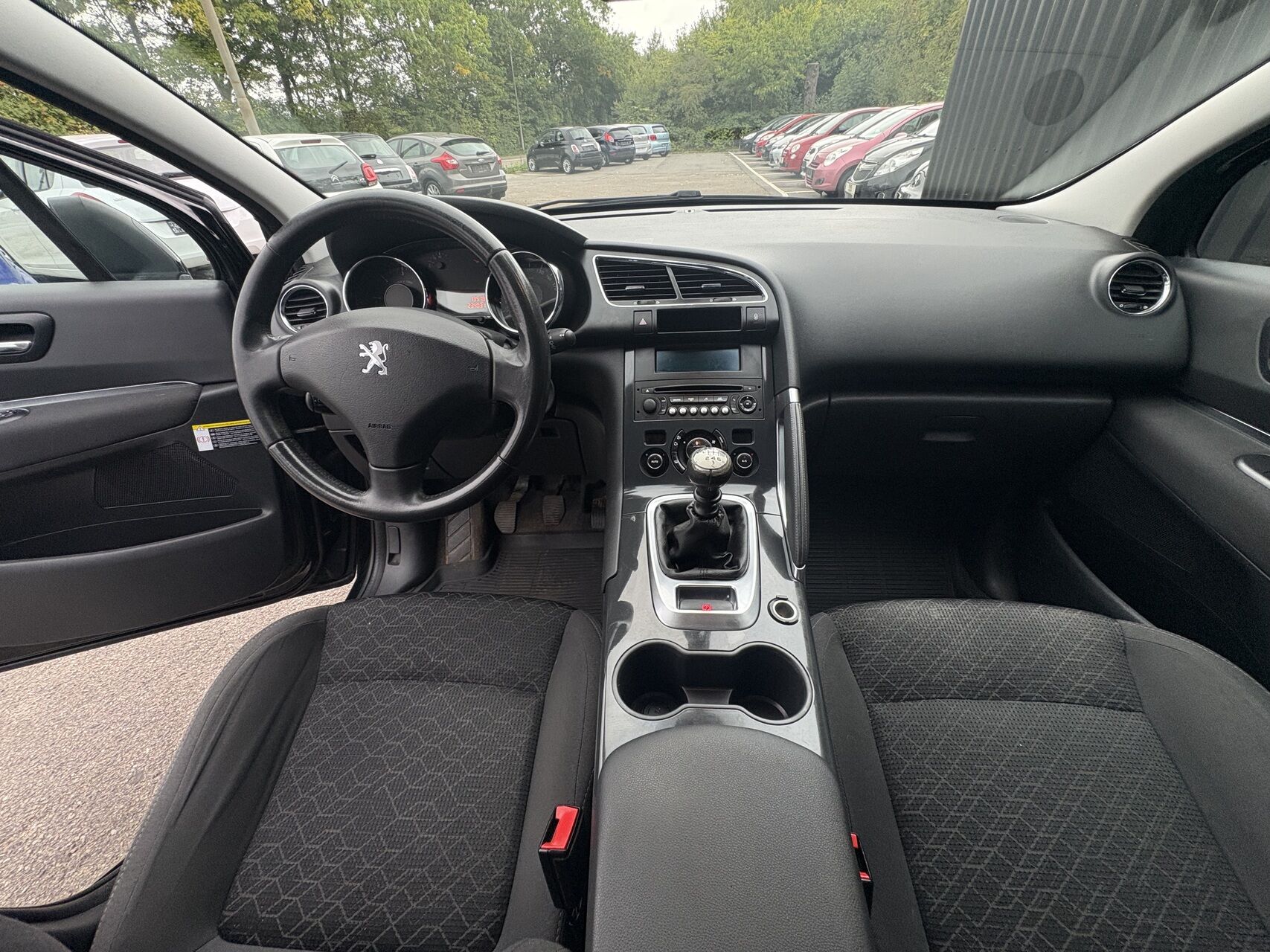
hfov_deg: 102.1
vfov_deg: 85.7
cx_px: 635
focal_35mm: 14
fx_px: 514
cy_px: 476
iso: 250
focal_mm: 2.22
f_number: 2.2
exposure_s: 1/84
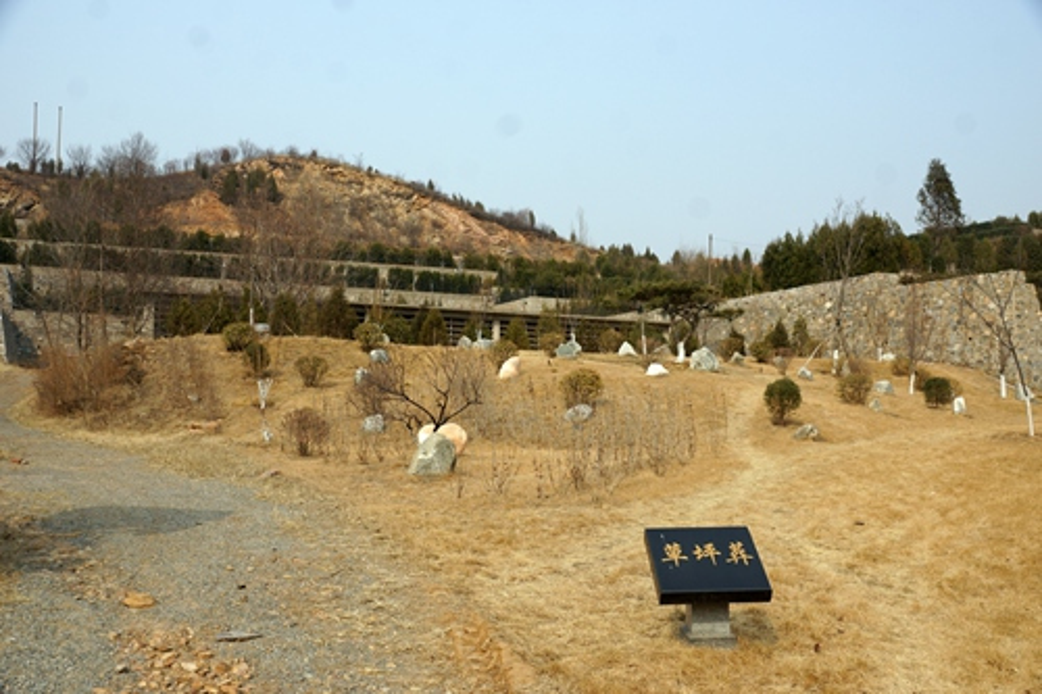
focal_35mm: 33
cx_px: 521
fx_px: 955
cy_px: 347
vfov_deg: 39.9
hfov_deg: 57.2
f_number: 8
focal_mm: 22
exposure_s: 1/500
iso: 100
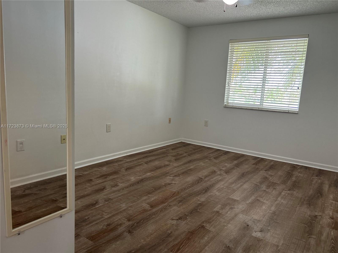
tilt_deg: -8.9
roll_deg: -3.2
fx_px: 254
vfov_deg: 53.1
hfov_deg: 67.3
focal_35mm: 26
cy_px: 126
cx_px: 169
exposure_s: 1/60
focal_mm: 5.7
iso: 100
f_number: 1.5
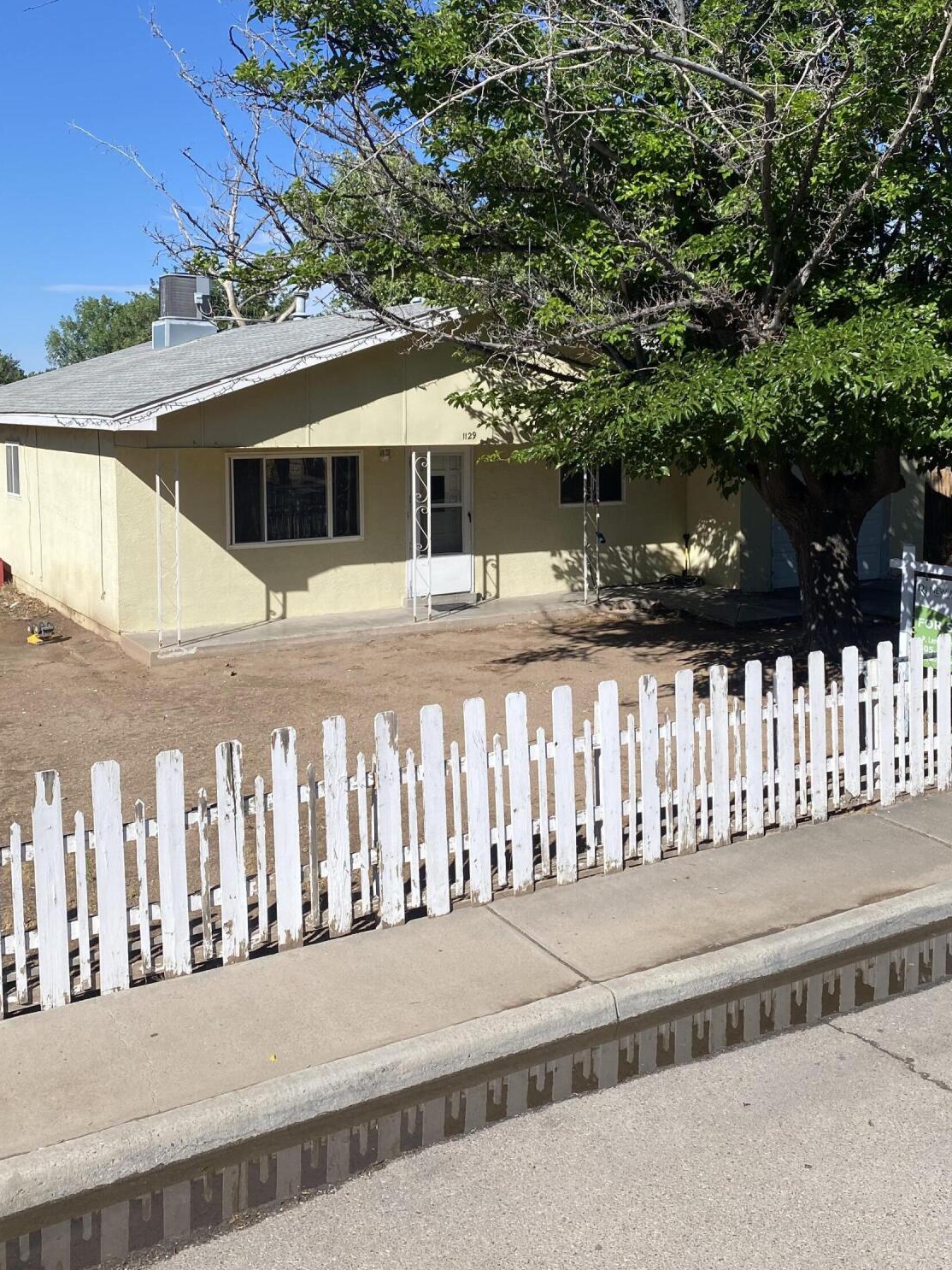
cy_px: 503
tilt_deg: -4.8
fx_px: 1284
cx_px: 588
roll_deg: -0.4
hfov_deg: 40.4
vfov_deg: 52.3
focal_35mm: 35
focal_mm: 4.25
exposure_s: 1/3610
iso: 32
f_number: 1.8
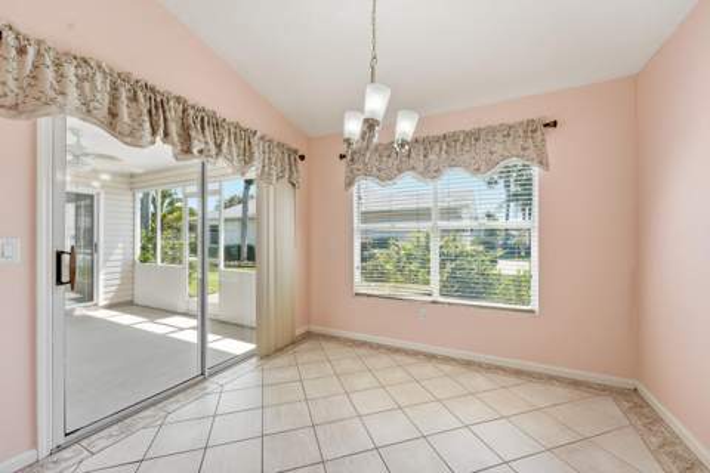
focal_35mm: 14
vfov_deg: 81.2
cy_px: 236
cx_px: 355
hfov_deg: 104.3
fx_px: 276
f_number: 8
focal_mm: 14
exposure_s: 1/1000
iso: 400
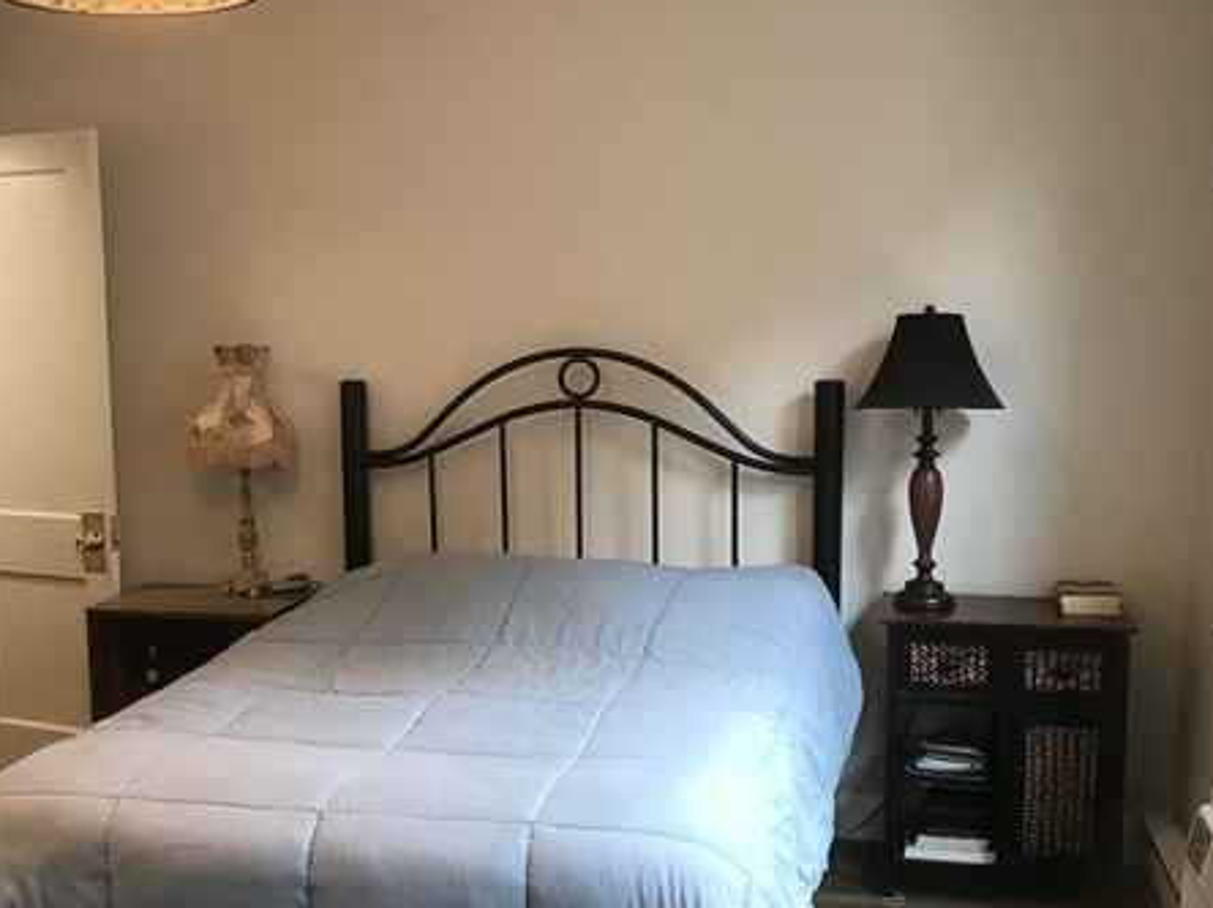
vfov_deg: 34.2
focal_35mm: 42
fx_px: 1471
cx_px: 462
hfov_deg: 44.5
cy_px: 521
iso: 40
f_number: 1.8
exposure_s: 1/30
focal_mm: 3.99
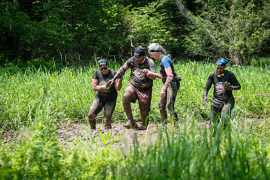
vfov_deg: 7.6
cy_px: 87
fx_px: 1352
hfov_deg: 11.4
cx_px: 133
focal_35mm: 180
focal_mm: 112
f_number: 4
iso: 400
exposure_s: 1/1600
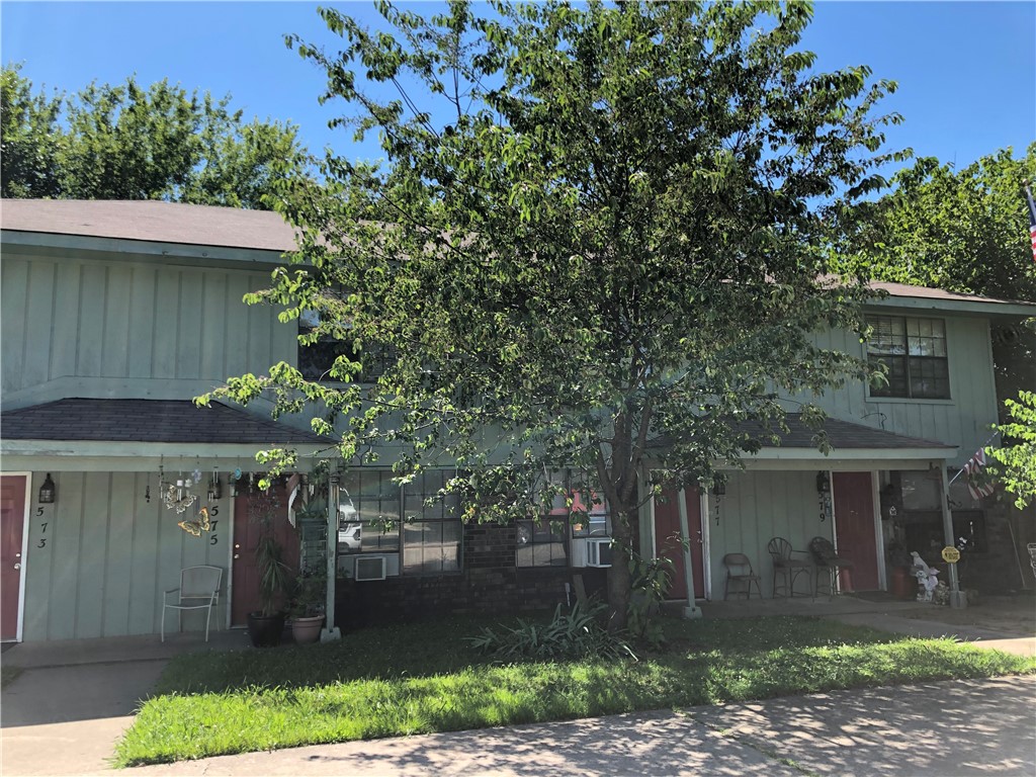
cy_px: 388
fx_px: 838
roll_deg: +0.3
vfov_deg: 49.7
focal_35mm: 28
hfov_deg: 63.4
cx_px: 518
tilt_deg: +6.9
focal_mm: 4
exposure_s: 1/337
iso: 20
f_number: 1.8
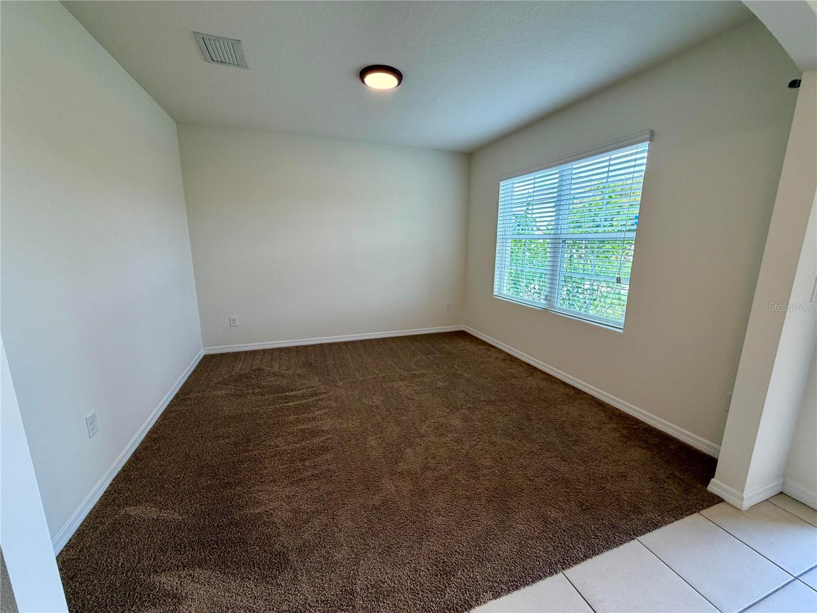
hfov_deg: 102.1
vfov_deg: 85.7
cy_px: 306
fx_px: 330
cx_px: 408
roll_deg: +0.3
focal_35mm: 14
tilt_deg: -10.8
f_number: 2.2
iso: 125
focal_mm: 2.22
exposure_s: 1/120
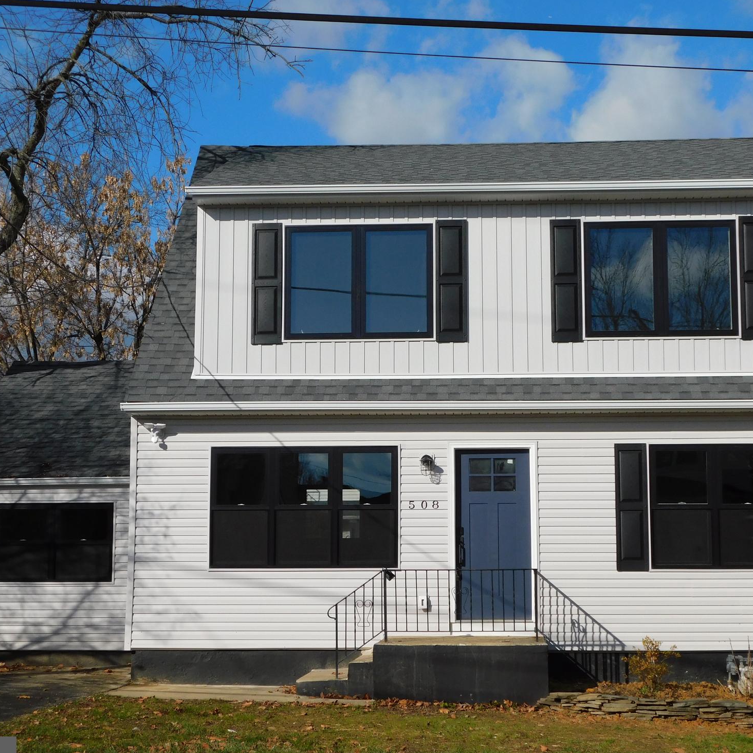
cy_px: 384
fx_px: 1550
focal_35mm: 63
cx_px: 414
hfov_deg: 27.3
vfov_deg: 27.3
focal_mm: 9
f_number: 7.6
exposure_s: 1/500
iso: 125
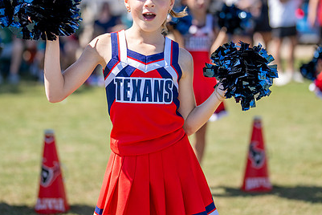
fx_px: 788
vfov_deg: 15.5
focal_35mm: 88
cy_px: 67
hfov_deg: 23.1
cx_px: 170
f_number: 1.2
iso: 160
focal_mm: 50
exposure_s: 1/6400
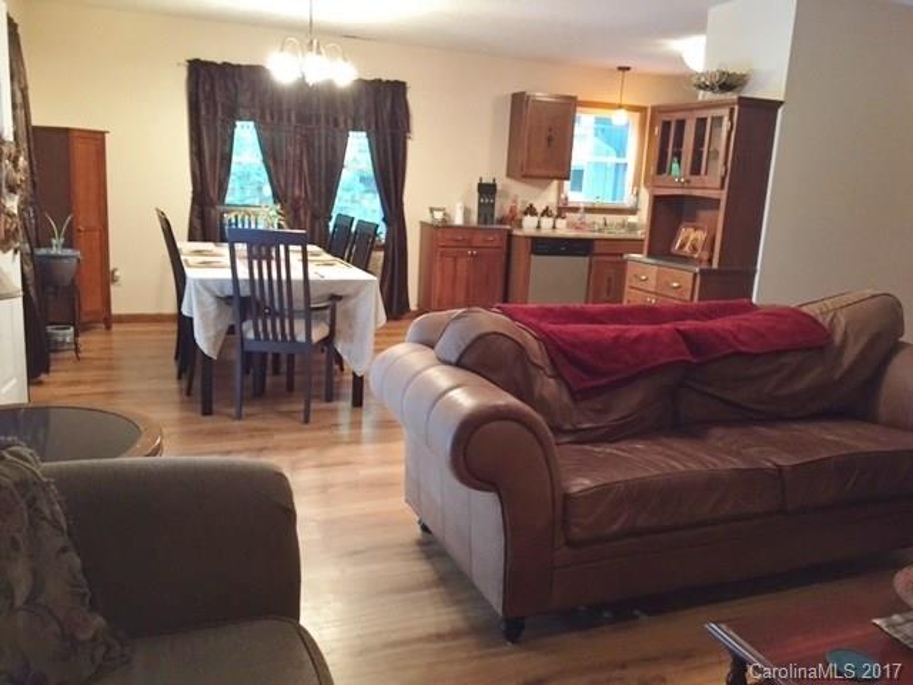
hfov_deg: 61.7
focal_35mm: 29
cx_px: 456
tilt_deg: -10.1
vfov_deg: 48.2
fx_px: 765
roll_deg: -4.3
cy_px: 342
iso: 250
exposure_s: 1/20
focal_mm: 4.15
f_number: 2.2
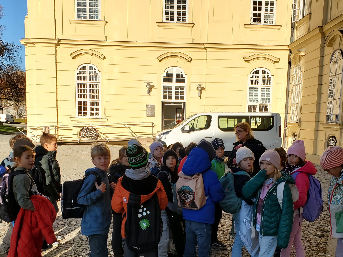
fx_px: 406
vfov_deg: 34.8
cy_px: 173
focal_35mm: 41
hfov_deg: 45.8
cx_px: 168
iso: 50
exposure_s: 1/1466
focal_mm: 4.3
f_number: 2.4
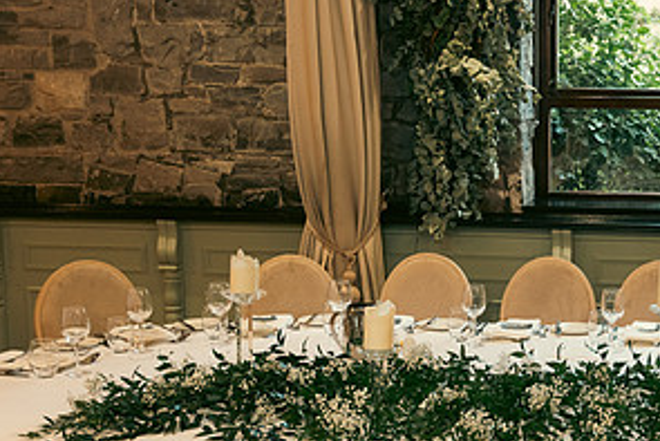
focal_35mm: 63
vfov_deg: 21.6
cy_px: 250
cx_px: 629
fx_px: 1156
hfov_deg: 30.1
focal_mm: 32
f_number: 3.5
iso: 1600
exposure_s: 1/160
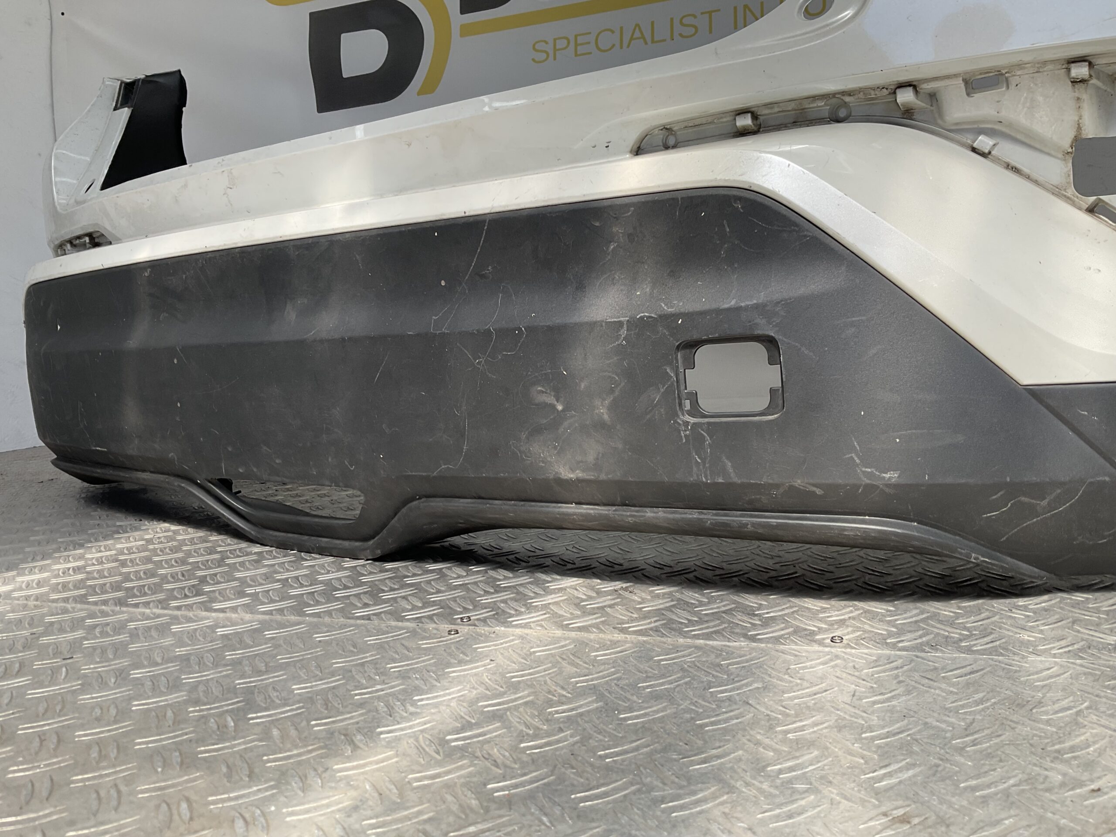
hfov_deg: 61.7
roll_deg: +2.1
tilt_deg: -6.4
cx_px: 558
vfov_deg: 48.2
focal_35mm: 29
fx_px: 935
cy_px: 418
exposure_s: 1/556
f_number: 1.8
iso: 16
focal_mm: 3
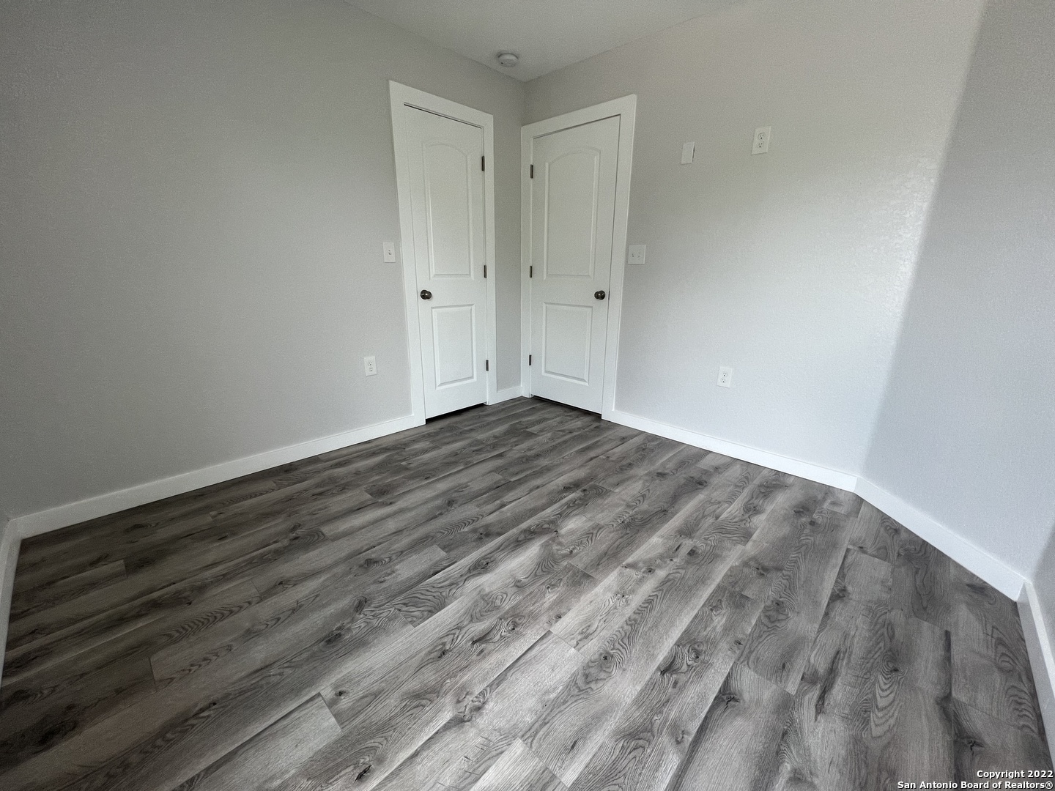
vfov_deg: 89.9
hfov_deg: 106.2
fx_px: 396
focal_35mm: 13
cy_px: 396
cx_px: 528
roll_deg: -0.2
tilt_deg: -16.7
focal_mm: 1.57
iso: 80
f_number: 1.8
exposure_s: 1/99
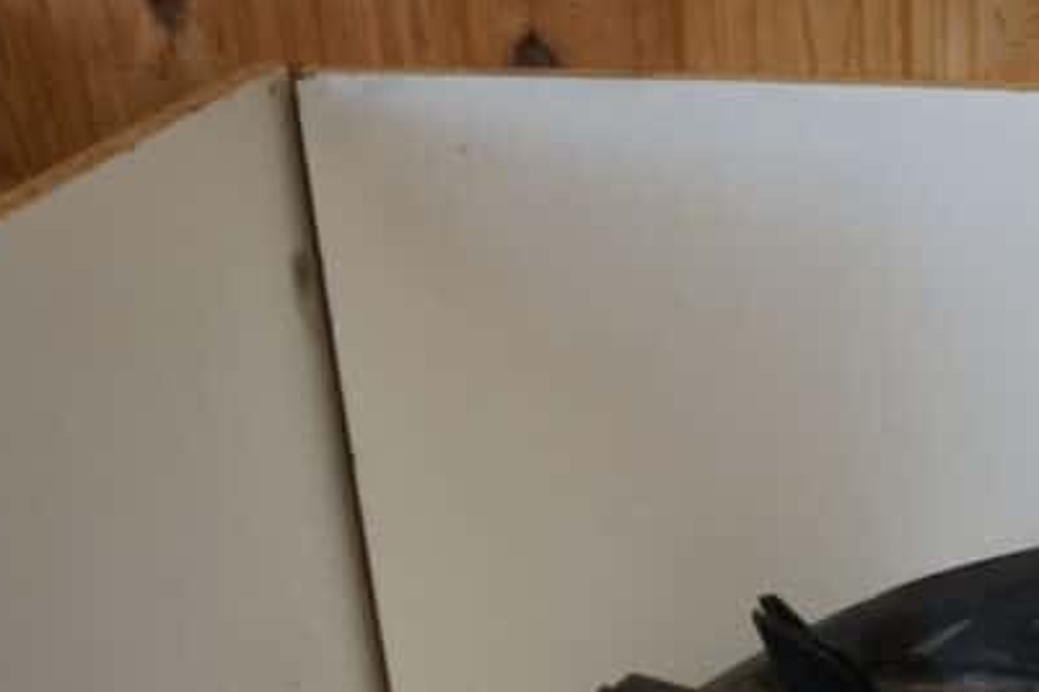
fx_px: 1990
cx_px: 1171
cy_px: 862
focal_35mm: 69
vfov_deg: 18.5
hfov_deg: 26.7
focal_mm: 18
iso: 1000
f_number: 5
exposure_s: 1/60
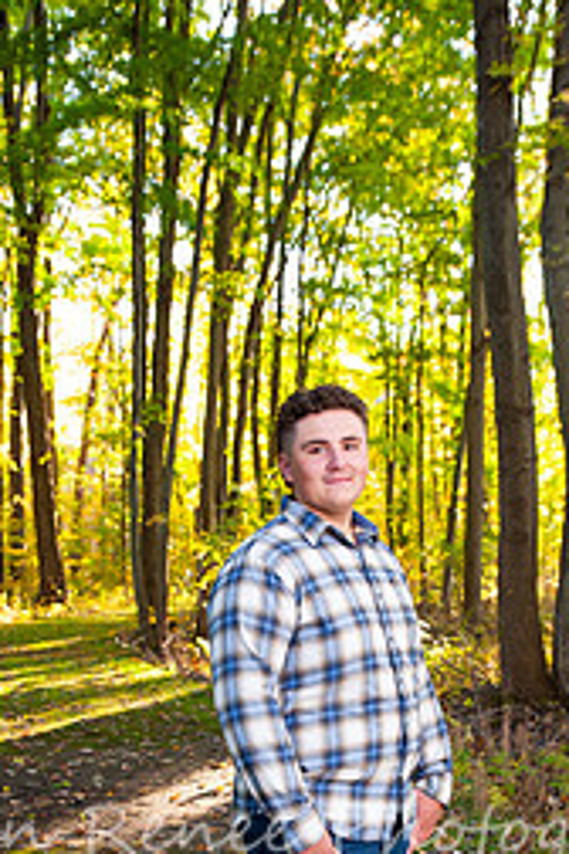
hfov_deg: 23.8
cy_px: 715
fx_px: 1351
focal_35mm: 57
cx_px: 317
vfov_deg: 33.7
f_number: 2.8
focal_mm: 32
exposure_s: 1/125
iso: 400
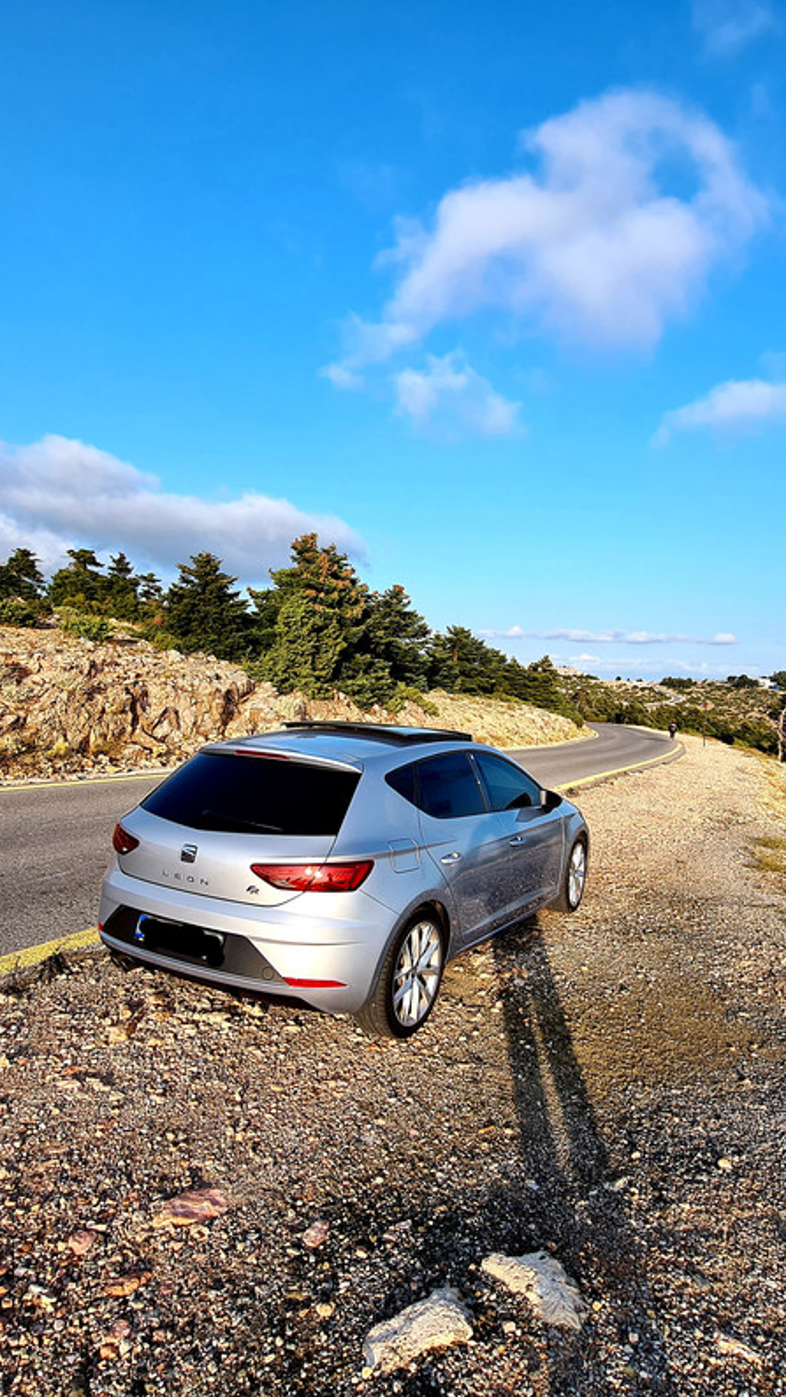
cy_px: 699
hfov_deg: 58.2
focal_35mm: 19
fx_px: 704
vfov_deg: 89.6
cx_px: 435
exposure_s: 1/904
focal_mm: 2.2
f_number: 2.2
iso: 50
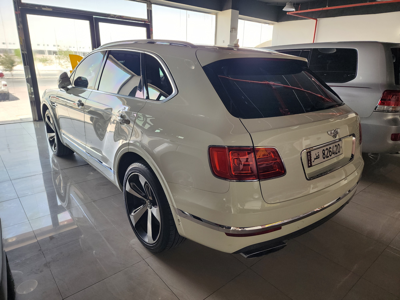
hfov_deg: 73.9
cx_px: 200
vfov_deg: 58.9
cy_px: 150
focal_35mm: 23
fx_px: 266
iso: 160
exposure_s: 1/180
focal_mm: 6.4
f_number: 1.8
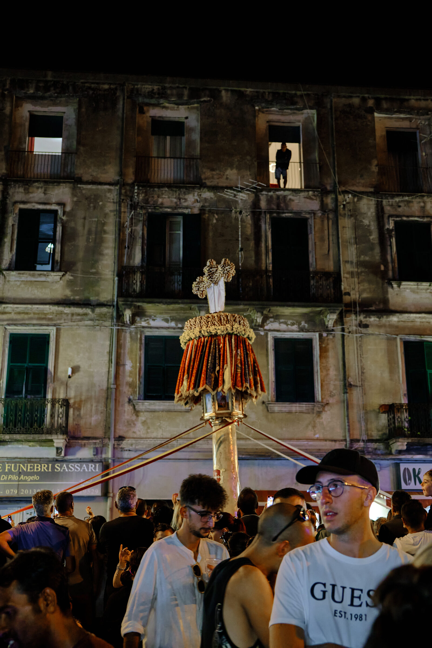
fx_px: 774
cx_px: 216
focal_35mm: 43
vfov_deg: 45.4
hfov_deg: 31.2
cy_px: 324
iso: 3200
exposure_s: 1/60
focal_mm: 28.9
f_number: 3.2
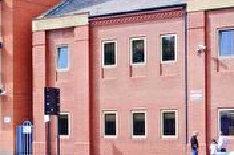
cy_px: 44
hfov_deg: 16.4
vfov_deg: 11.5
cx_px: -56
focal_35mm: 119
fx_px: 773
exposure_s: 1/400
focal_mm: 20
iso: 320
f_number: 8
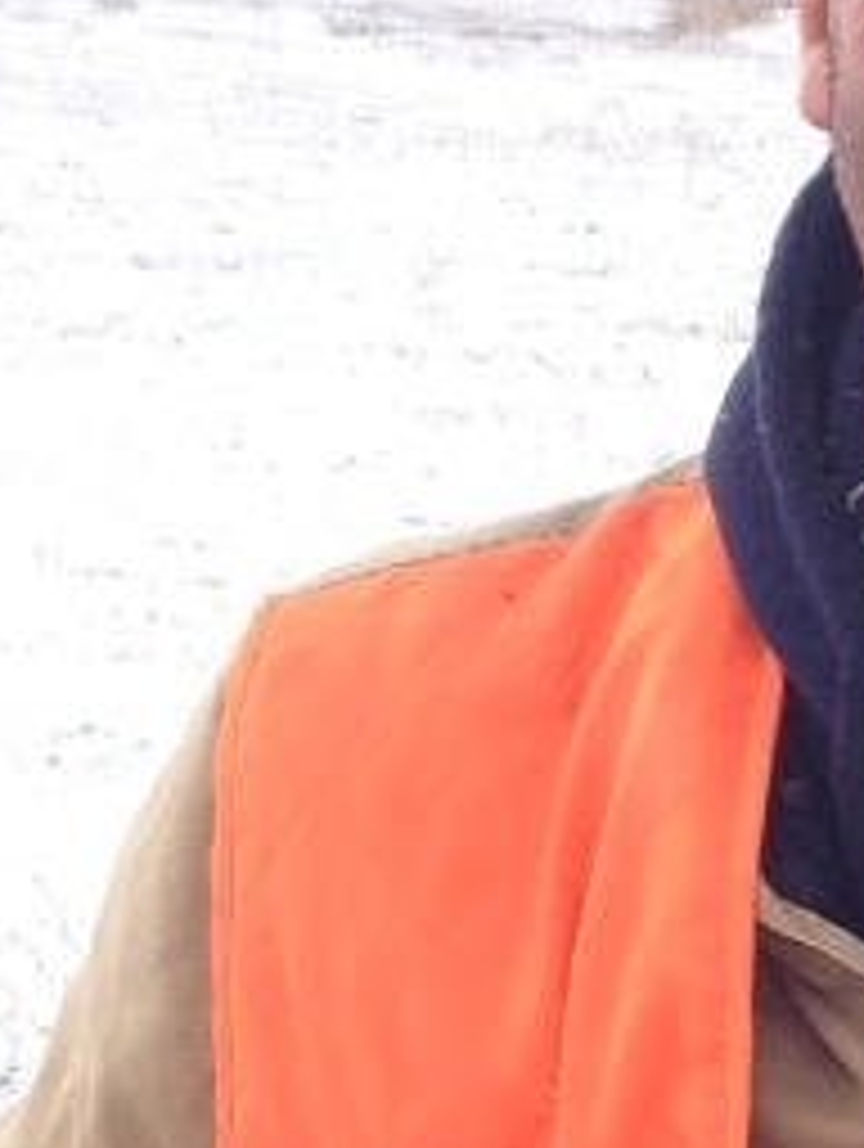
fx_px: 6208
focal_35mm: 187
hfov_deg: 7.7
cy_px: 1398
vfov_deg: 10.4
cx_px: 1508
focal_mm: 4.28
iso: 50
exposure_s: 1/1346
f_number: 2.4
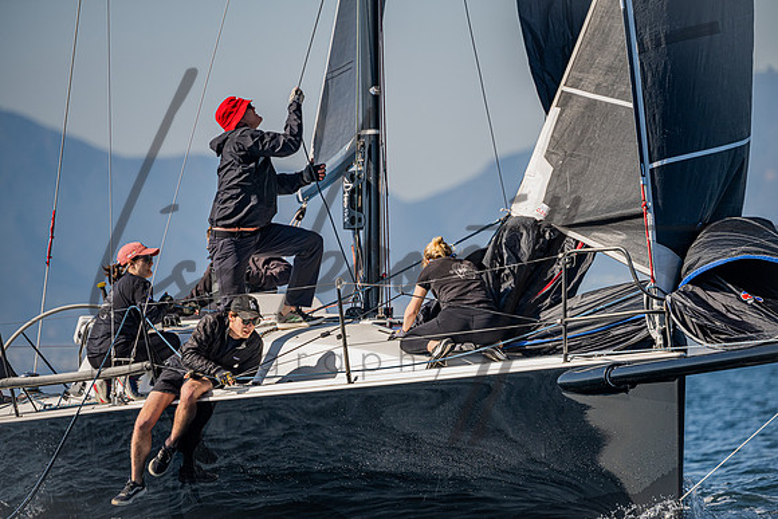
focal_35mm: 340
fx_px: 7349
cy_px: 260
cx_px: 389
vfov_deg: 4.0
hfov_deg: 6.1
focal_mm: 340
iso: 400
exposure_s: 1/2000
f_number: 5.3
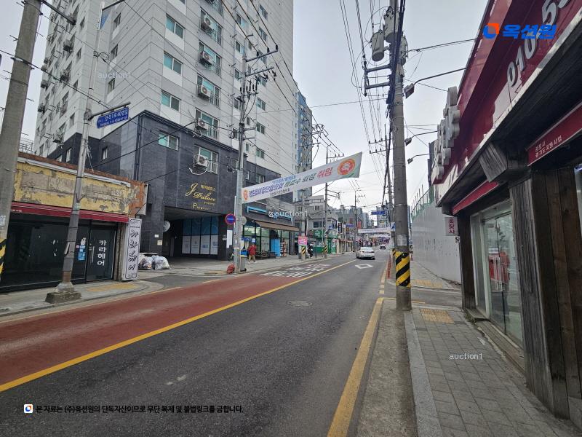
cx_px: 291
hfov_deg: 106.2
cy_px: 218
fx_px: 219
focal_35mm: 13
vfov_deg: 89.9
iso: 50
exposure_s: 1/374
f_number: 2.2
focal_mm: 2.2
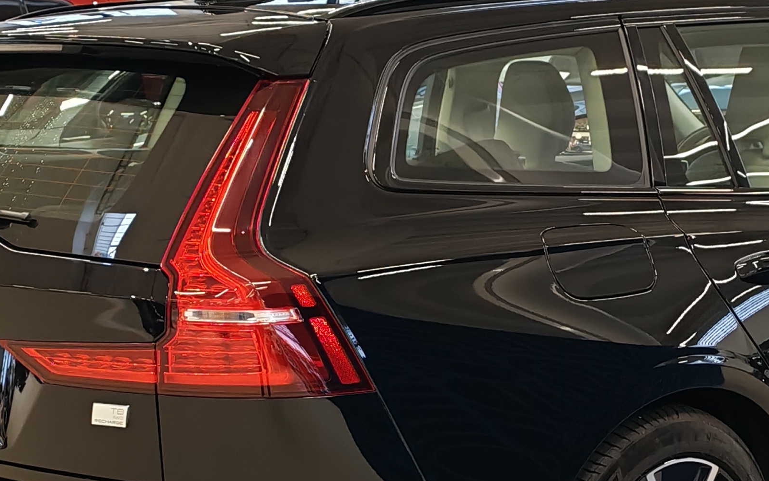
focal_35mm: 92
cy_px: 399
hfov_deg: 22.4
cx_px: 557
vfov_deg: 14.1
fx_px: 1928
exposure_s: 1/100
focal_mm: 6.12
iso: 160
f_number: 1.9
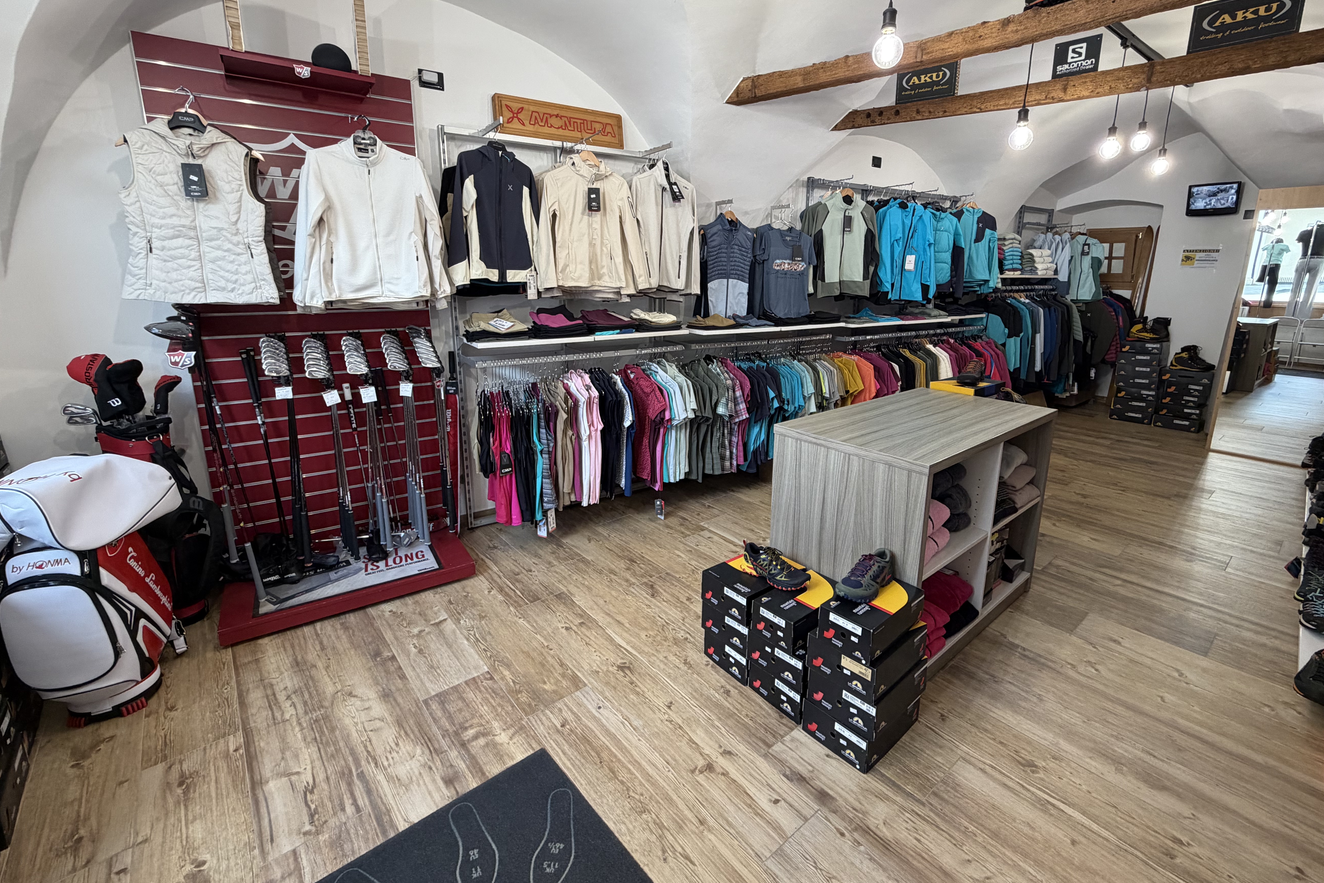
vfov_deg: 73.5
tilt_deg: -12.5
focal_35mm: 16
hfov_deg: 96.7
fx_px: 588
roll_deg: -0.7
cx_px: 689
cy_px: 398
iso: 200
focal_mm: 2.22
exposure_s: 1/100
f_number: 2.2
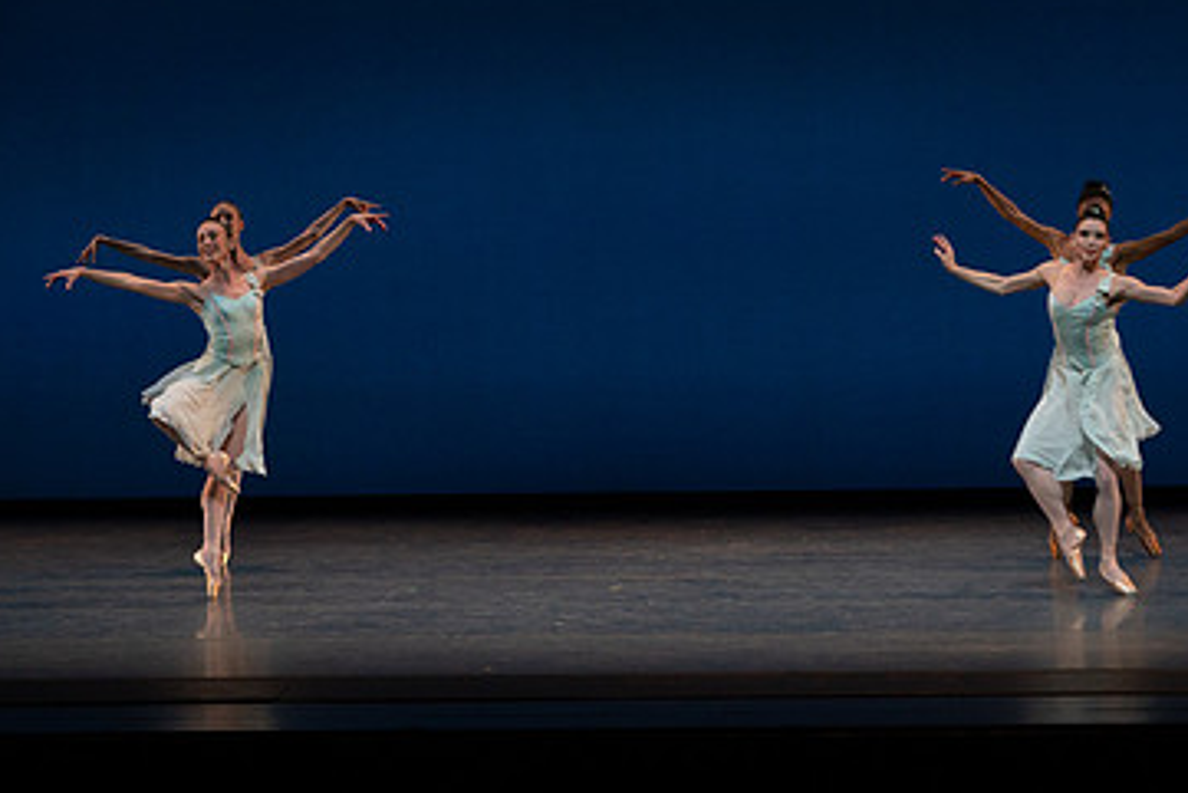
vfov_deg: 8.0
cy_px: 301
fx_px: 5678
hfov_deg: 11.9
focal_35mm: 172
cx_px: 655
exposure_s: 1/500
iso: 3200
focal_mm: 107
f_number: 8
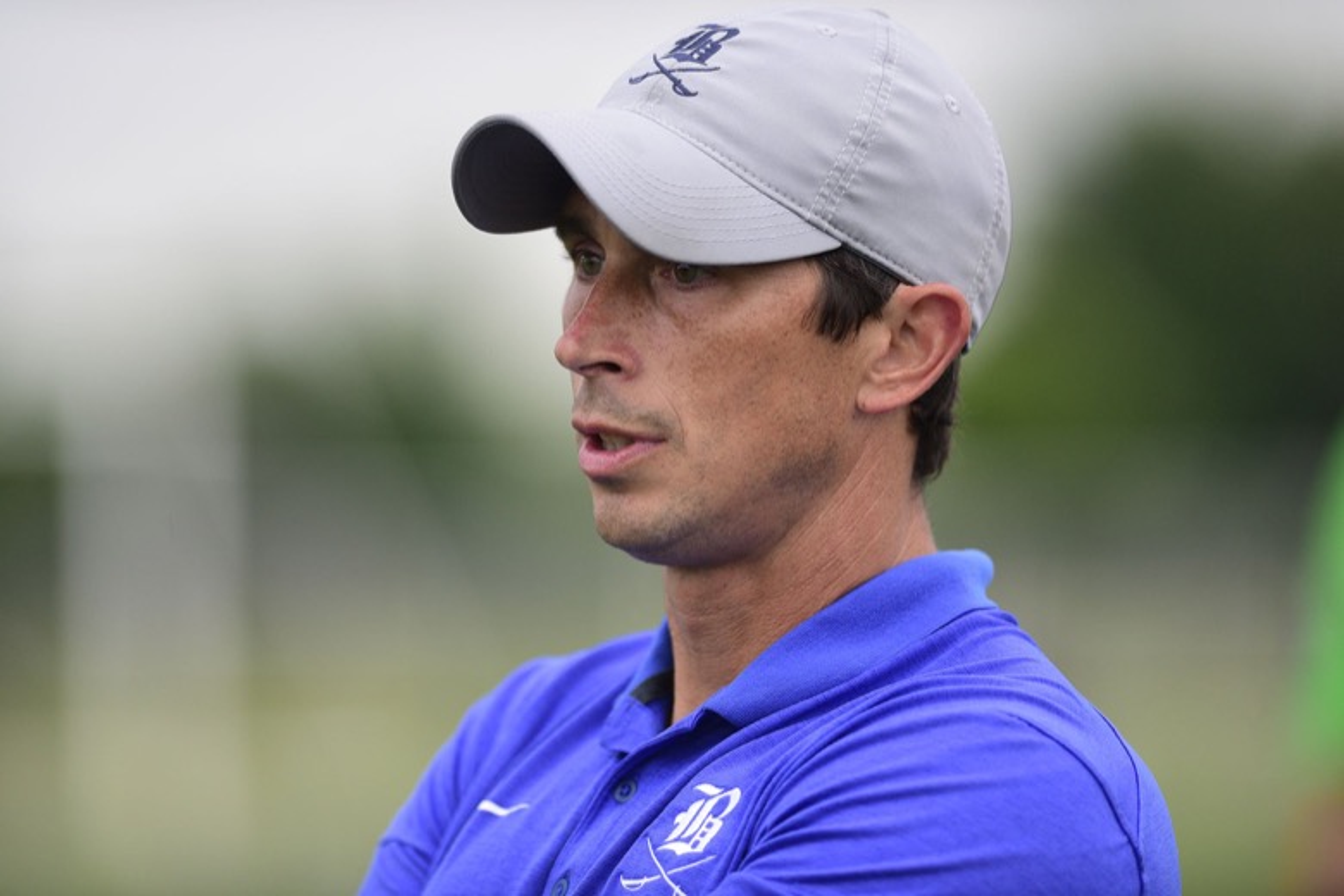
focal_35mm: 300
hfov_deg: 6.9
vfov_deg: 4.6
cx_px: 672
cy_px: 448
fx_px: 11199
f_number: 2.8
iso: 640
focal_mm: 300
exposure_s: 1/800
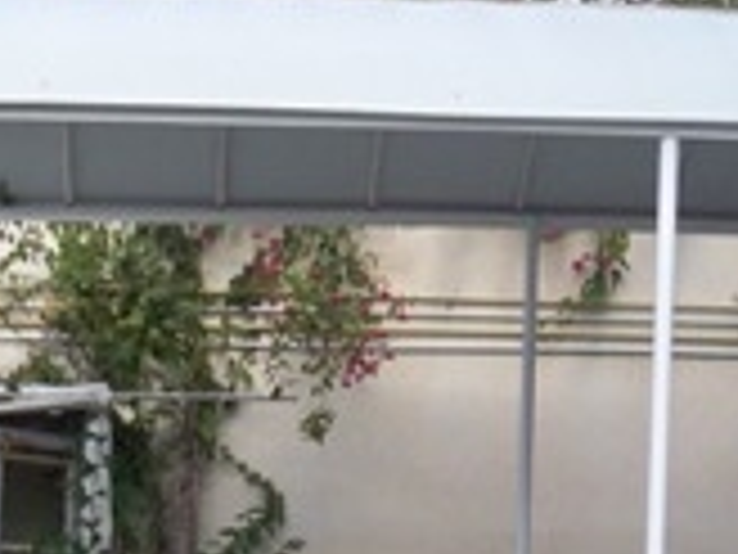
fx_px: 2921
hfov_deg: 14.4
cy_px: 1031
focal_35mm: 137
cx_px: 486
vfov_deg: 10.2
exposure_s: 1/500
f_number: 3.1
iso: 80
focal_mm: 6.3
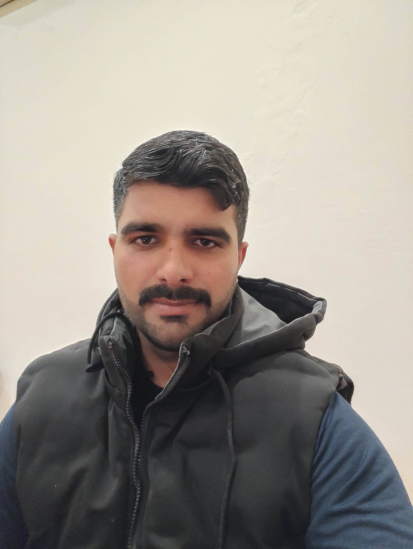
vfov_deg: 81.7
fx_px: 318
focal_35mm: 20
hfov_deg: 66.0
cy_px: 274
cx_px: 206
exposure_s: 1/20
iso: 357
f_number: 2.45
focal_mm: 3.5
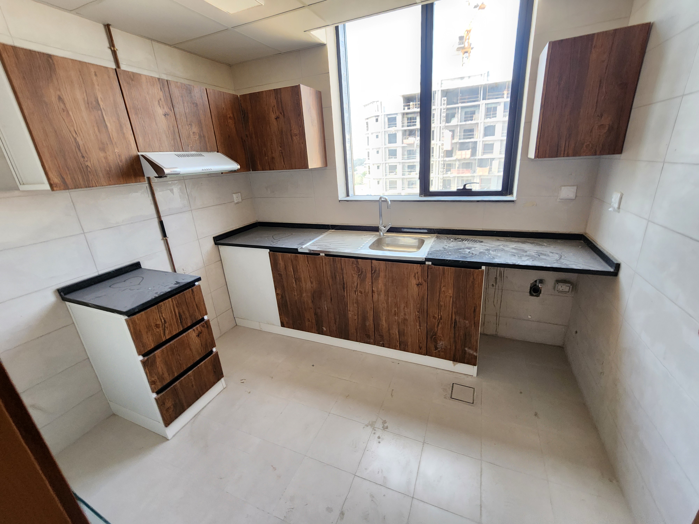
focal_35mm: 13
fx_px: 263
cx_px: 350
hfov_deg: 106.2
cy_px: 262
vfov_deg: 89.9
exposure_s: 1/50
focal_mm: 2.2
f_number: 2.2
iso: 400
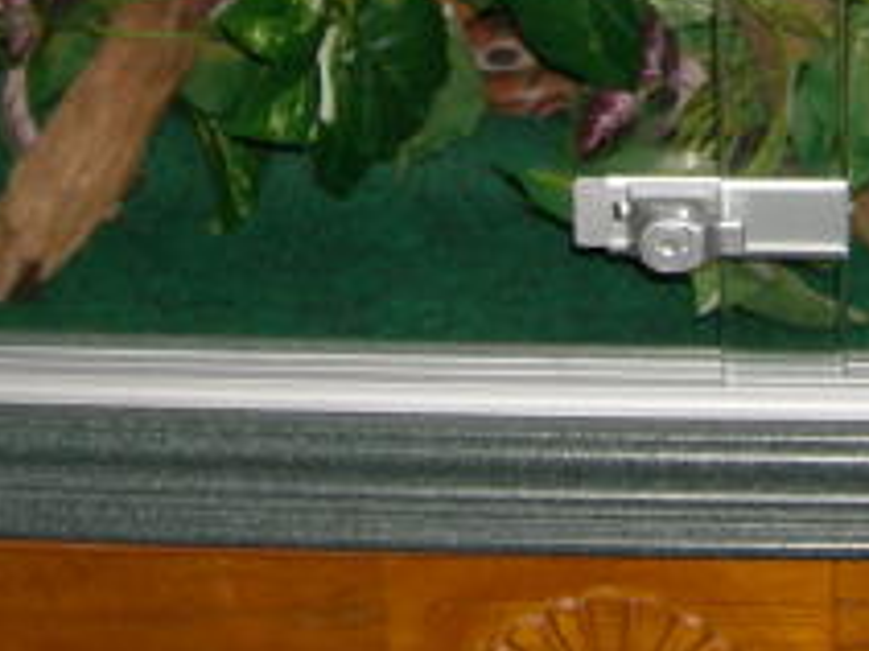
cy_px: -301
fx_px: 3086
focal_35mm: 123
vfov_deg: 11.6
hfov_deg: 16.0
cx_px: 622
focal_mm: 7.5
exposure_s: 1/60.1
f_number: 2.7
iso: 64
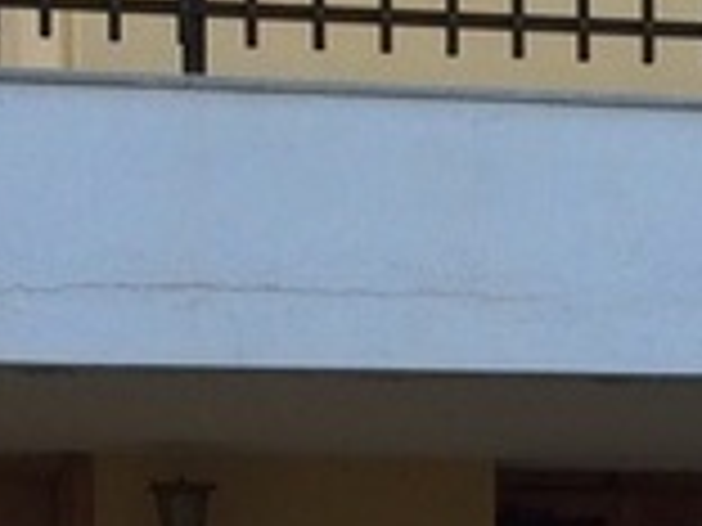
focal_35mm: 223
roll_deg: +2.4
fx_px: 4522
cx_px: 828
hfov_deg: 8.8
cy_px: 589
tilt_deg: +3.8
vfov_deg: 6.6
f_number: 2.2
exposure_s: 1/477
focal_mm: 4.15
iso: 32
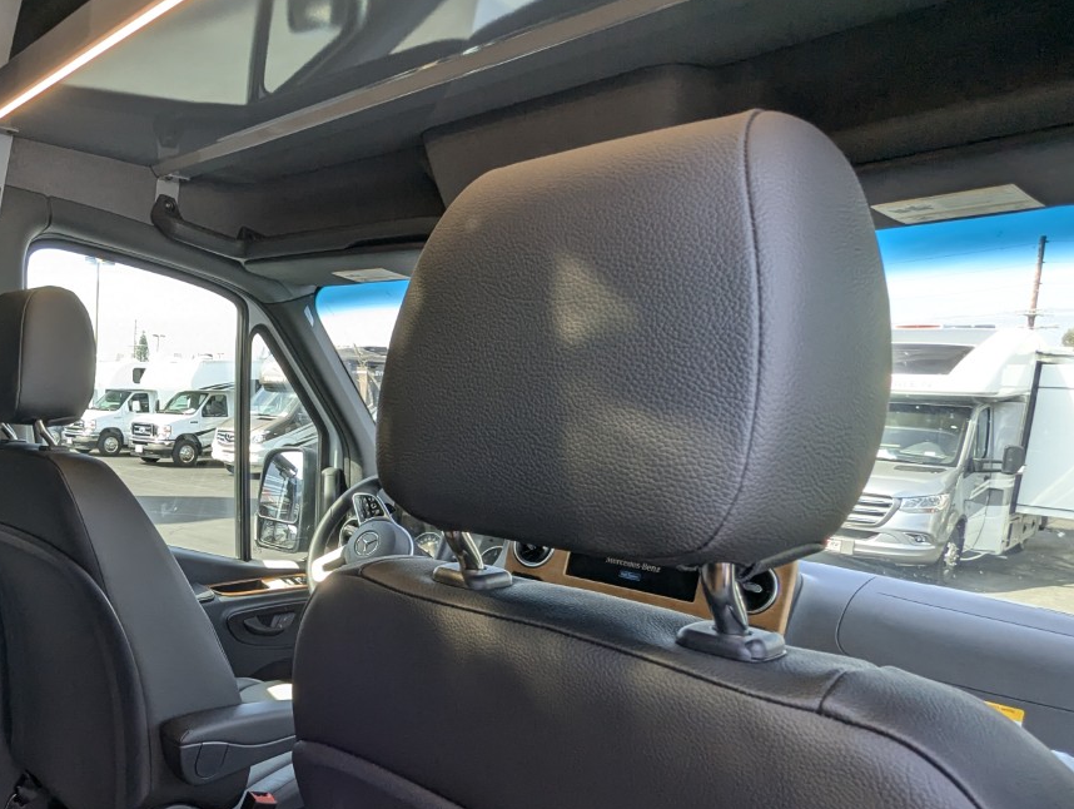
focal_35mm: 26
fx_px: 808
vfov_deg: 52.7
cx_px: 246
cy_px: 500
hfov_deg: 62.6
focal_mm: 2.35
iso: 49
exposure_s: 1/242
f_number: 2.2
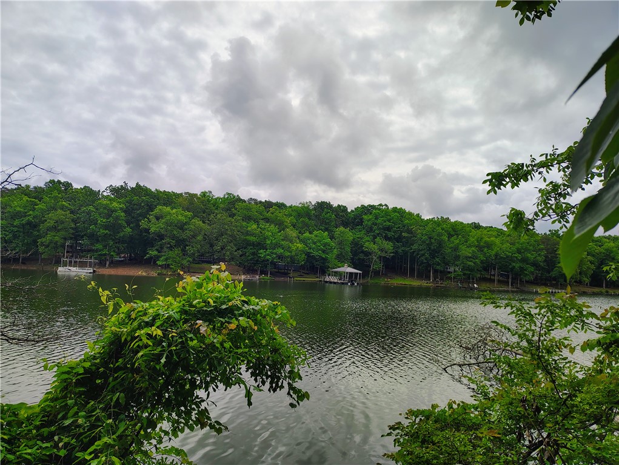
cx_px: 310
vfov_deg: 56.9
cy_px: 232
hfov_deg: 71.5
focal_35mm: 24
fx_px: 430
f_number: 1.8
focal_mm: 5.56
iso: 100
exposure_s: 1/1342
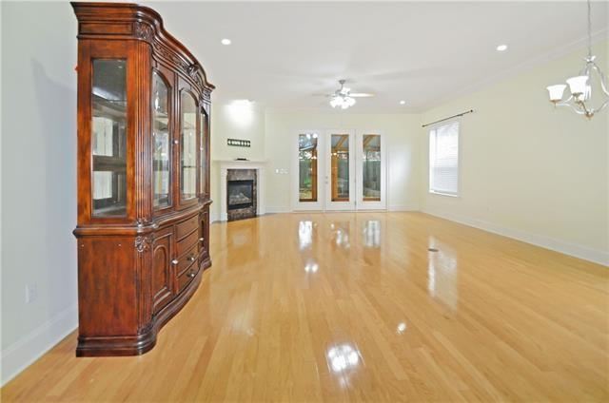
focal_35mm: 15
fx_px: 253
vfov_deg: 77.1
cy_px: 202
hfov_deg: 100.5
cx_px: 304
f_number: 5
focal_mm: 10
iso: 1600
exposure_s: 1/125
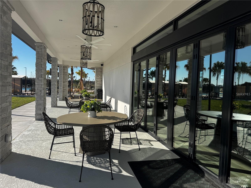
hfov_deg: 71.6
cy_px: 94
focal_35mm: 24
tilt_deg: -2.9
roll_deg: -1.8
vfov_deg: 56.8
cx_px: 126
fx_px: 174
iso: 80
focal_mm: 6.76
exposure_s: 1/3413
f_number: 1.78
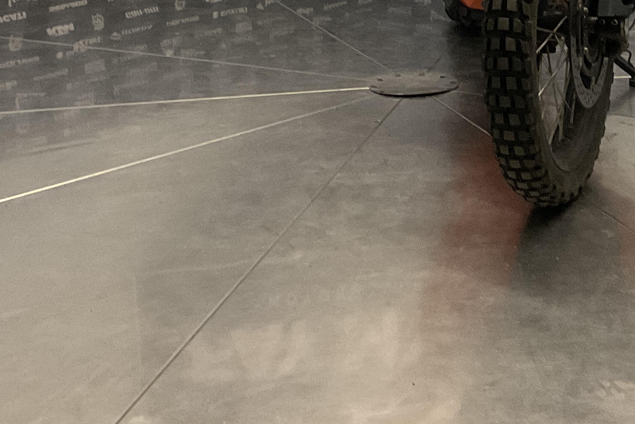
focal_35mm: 82
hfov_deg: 24.5
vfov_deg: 15.6
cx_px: 457
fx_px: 1446
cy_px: -162
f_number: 1.8
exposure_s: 1/60
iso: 200
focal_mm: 3
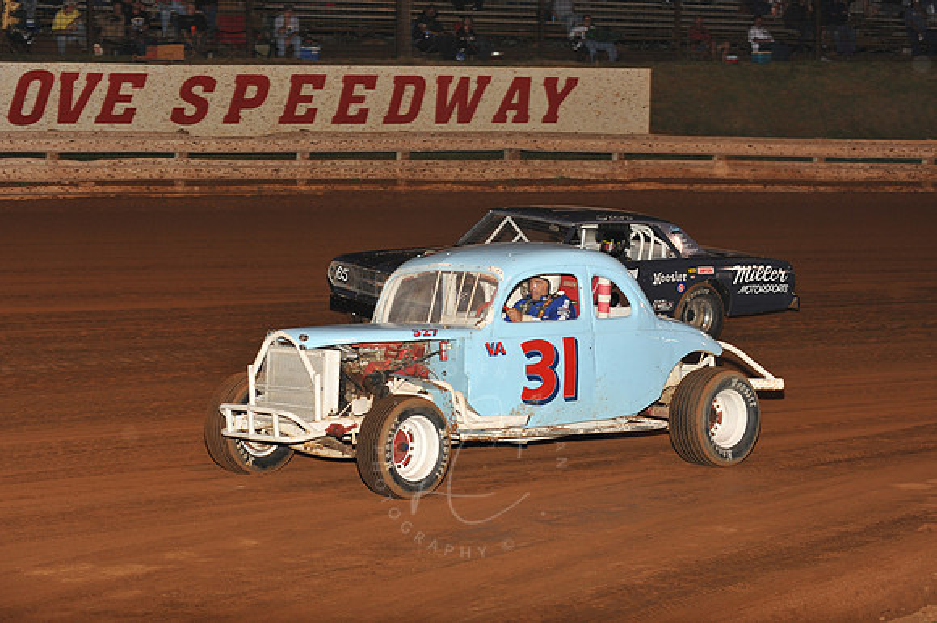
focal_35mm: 100
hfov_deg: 20.4
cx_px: 468
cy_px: 312
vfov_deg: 13.7
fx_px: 2601
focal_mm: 100
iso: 800
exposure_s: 1/320
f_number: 6.3
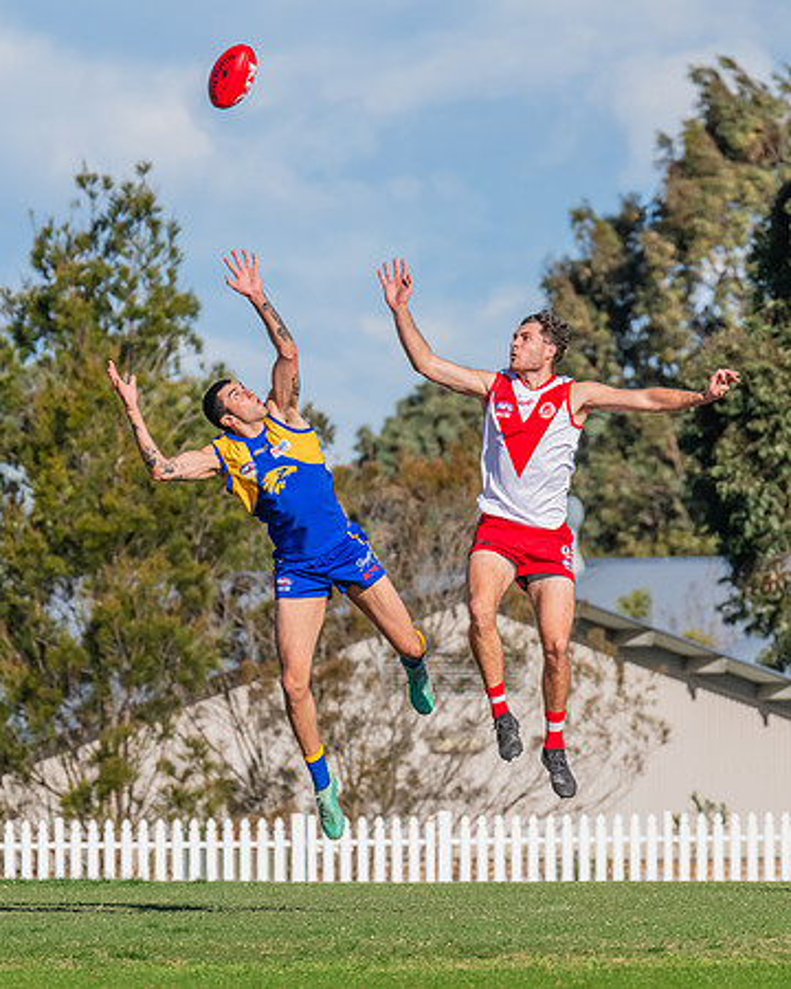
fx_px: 20531
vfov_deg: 2.8
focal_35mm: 702
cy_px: 557
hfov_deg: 2.2
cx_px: 268
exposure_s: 1/1250
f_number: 13
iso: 800
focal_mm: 420
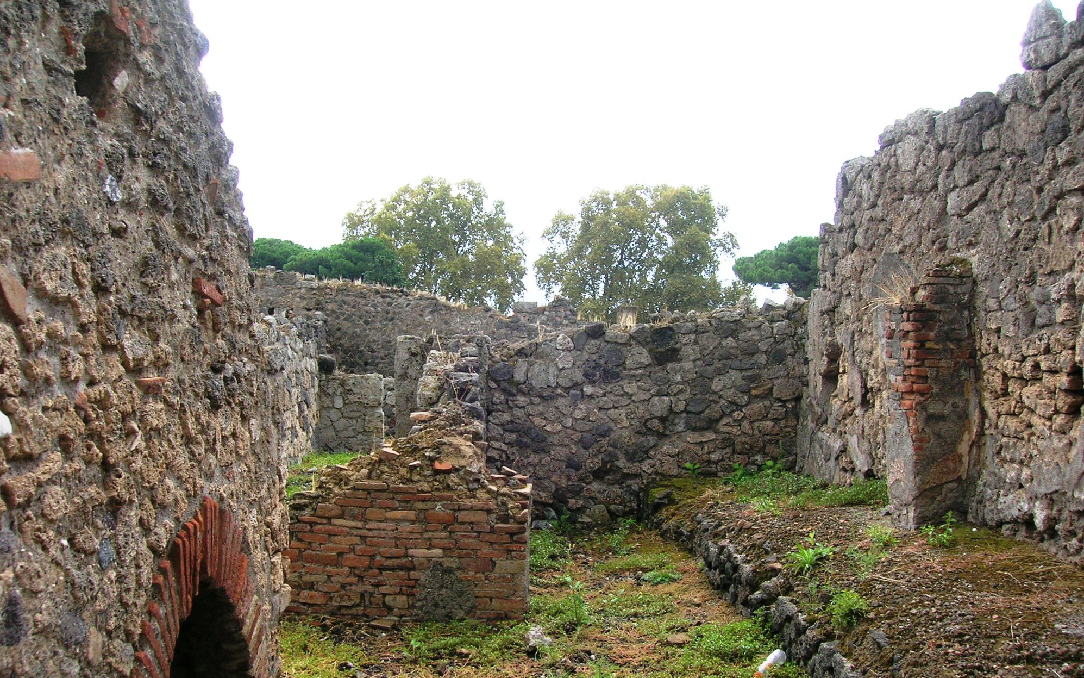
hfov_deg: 52.7
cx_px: 536
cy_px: 380
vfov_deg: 34.4
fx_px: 1093
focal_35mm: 37
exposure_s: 1/89
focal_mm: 5.7
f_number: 4.9
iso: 50
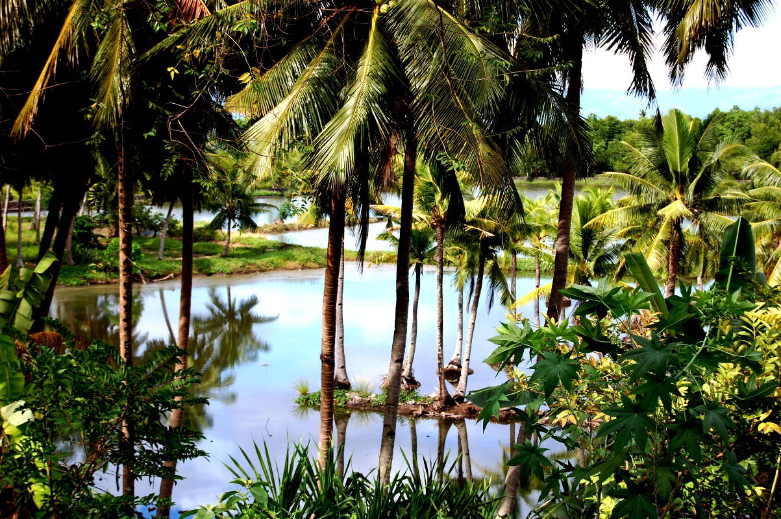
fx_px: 1788
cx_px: 390
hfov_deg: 24.6
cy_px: 260
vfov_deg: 16.5
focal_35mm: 82
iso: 200
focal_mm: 55
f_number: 8
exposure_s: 1/250
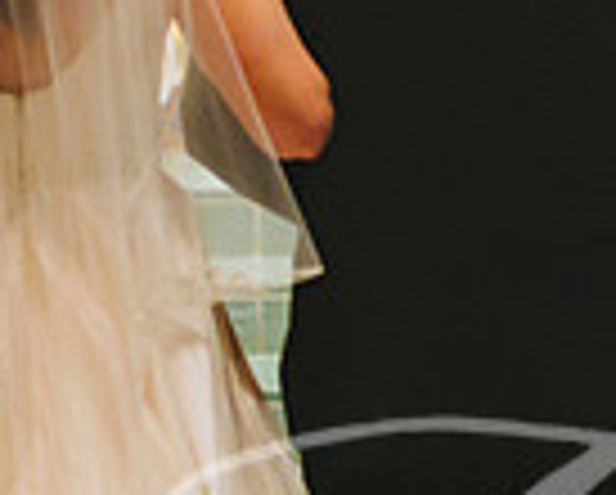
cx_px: 691
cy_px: 82
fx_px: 6993
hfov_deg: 5.0
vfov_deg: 4.0
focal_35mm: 383
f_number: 2.8
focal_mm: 70
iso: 3200
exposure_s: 1/160
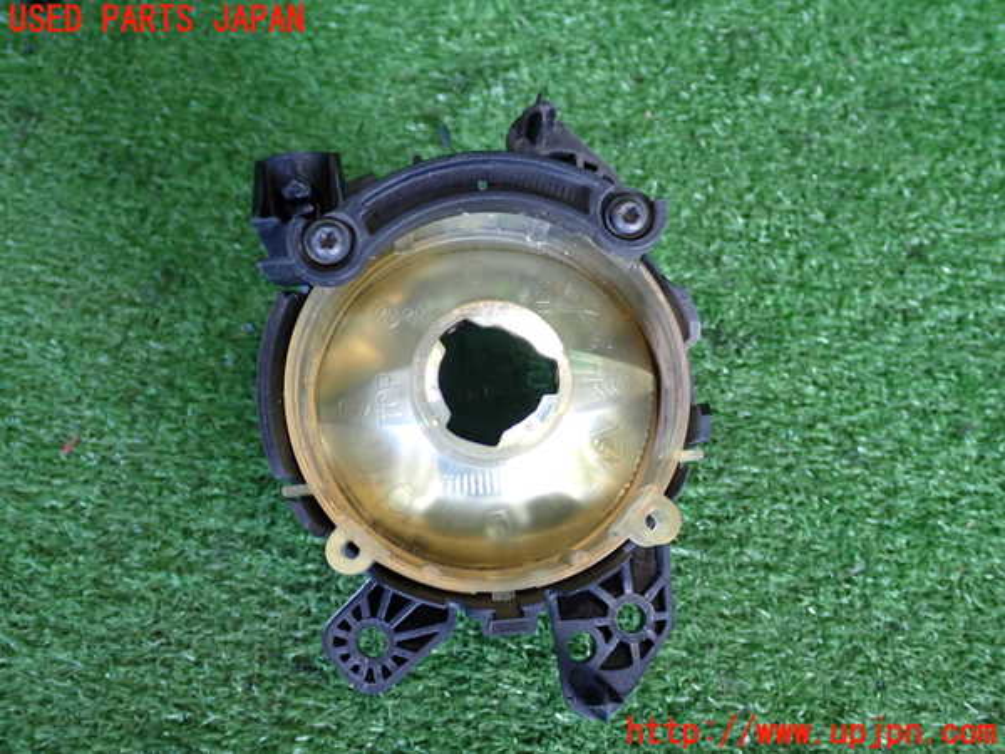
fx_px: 1103
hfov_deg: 49.0
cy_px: 377
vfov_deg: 37.7
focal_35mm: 38
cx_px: 502
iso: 250
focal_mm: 6.83
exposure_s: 1/40
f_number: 2.7
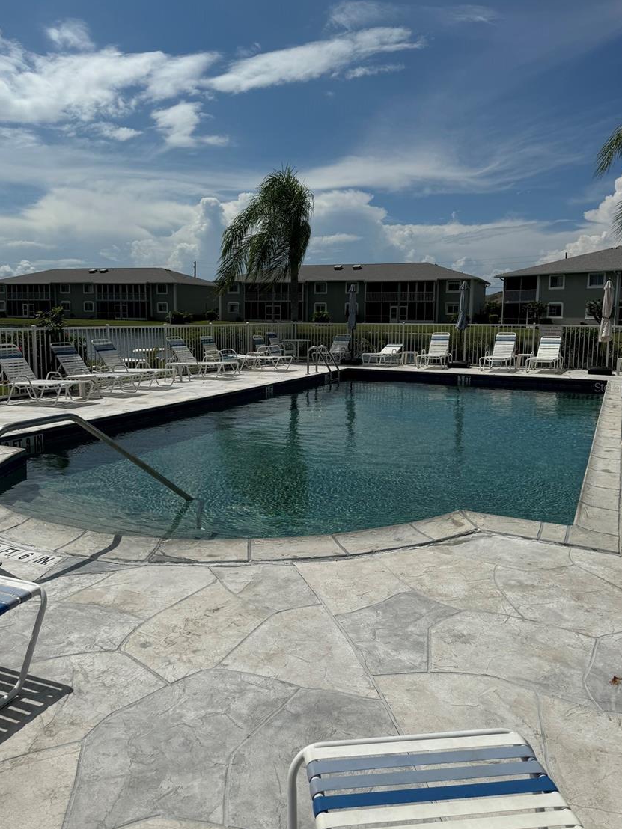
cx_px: 311
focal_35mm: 26
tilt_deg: -7.2
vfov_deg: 67.2
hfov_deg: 53.1
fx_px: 623
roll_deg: -0.7
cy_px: 387
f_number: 1.78
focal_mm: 6.76
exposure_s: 1/20000
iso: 80
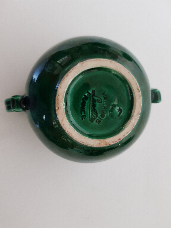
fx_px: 171
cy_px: 114
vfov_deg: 67.3
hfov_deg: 53.1
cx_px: 86
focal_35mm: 26
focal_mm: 4.2
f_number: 1.7
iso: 200
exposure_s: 1/18
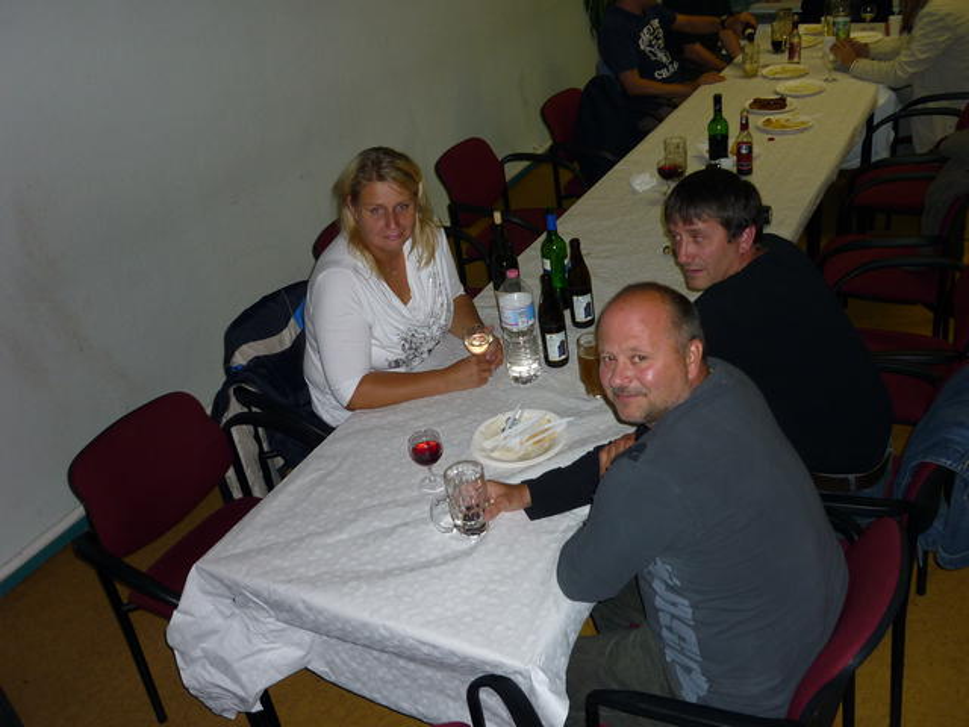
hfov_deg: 55.4
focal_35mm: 33
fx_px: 924
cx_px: 484
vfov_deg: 42.9
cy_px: 364
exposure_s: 1/60
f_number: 2.8
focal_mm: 5.5
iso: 125
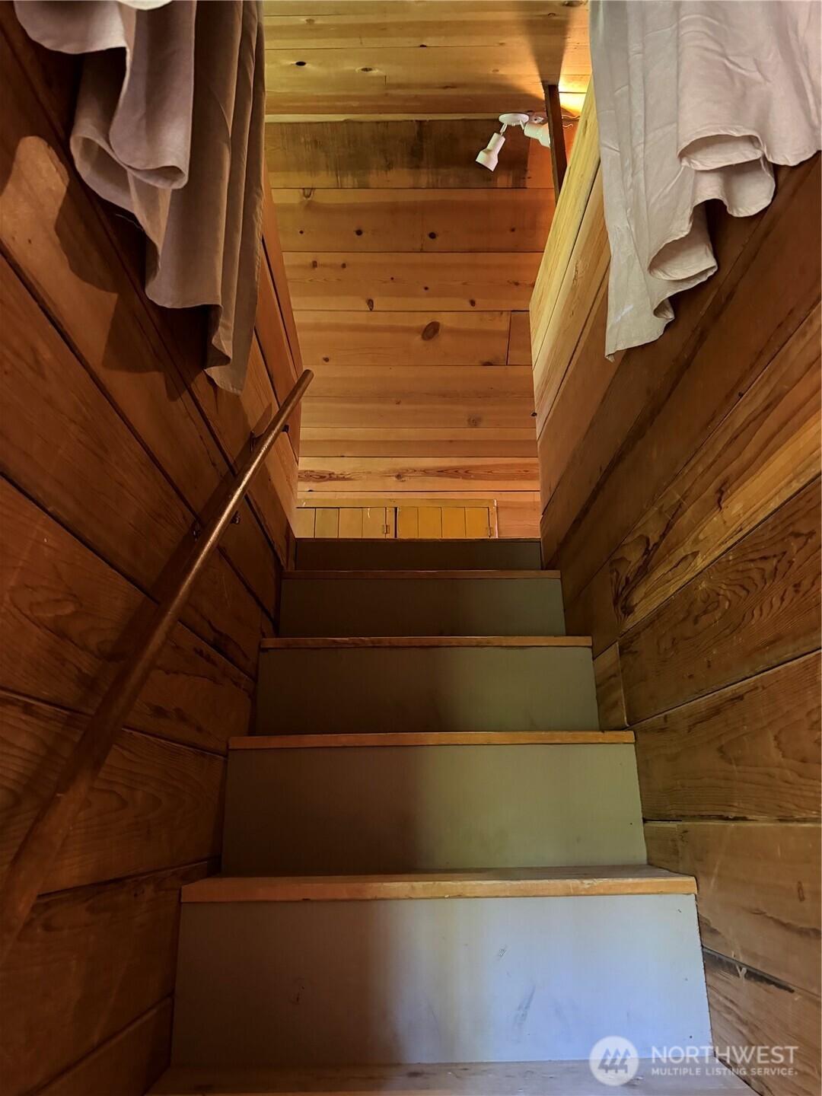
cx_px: 411
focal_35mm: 24
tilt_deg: +19.1
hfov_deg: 56.8
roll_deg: +0.1
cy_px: 548
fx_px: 760
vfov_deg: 71.6
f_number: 1.78
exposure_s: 1/30
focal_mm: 6.76
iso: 1000
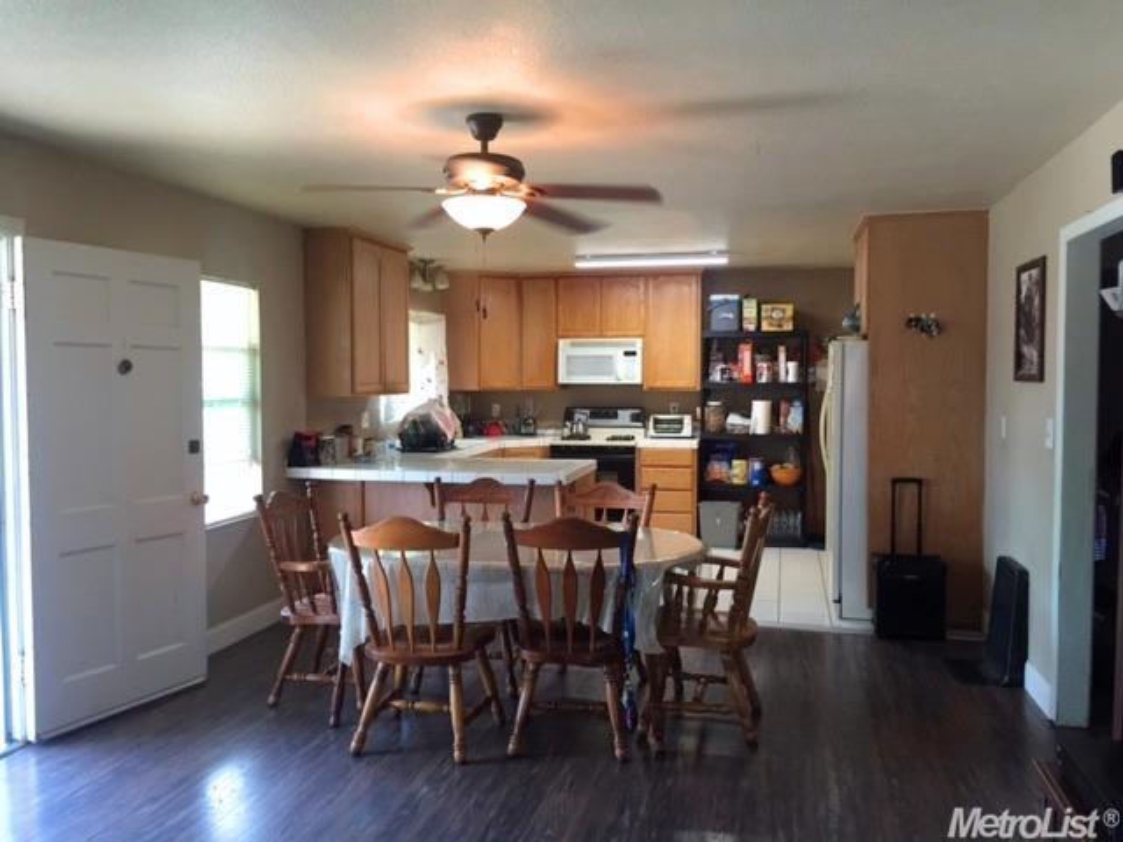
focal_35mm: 29
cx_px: 562
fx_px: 941
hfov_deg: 61.7
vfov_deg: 48.2
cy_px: 421
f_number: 2.2
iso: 100
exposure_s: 1/30
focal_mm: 4.15
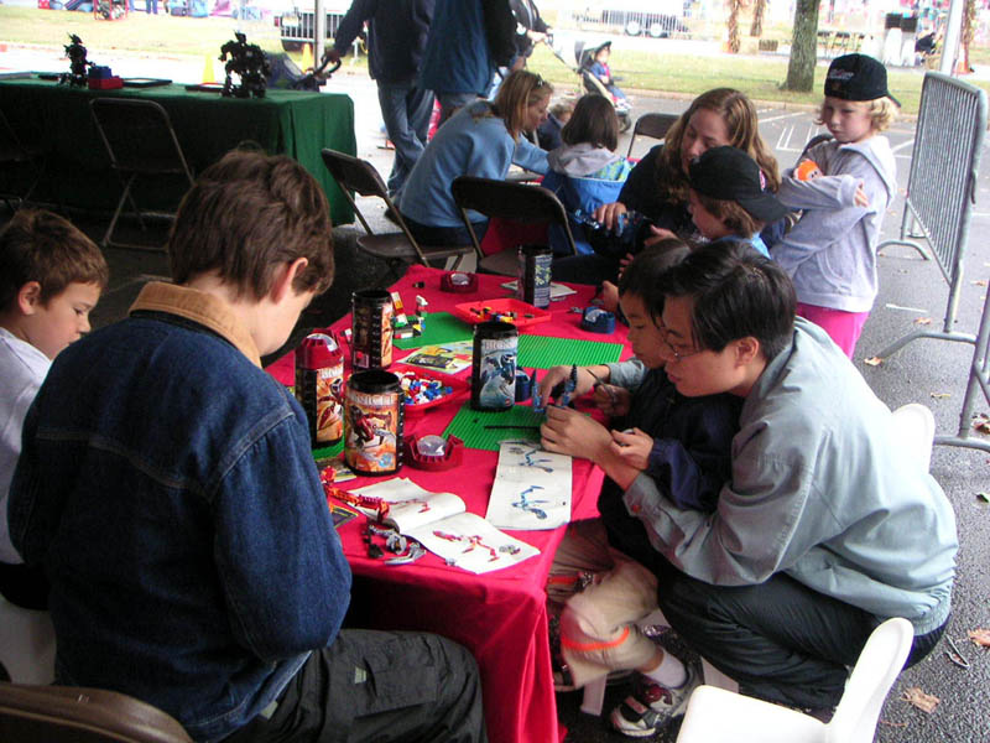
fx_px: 1087
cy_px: 372
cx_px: 495
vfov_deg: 37.7
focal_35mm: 38
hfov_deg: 49.0
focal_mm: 6
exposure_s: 1/45
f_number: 2.8
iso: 100
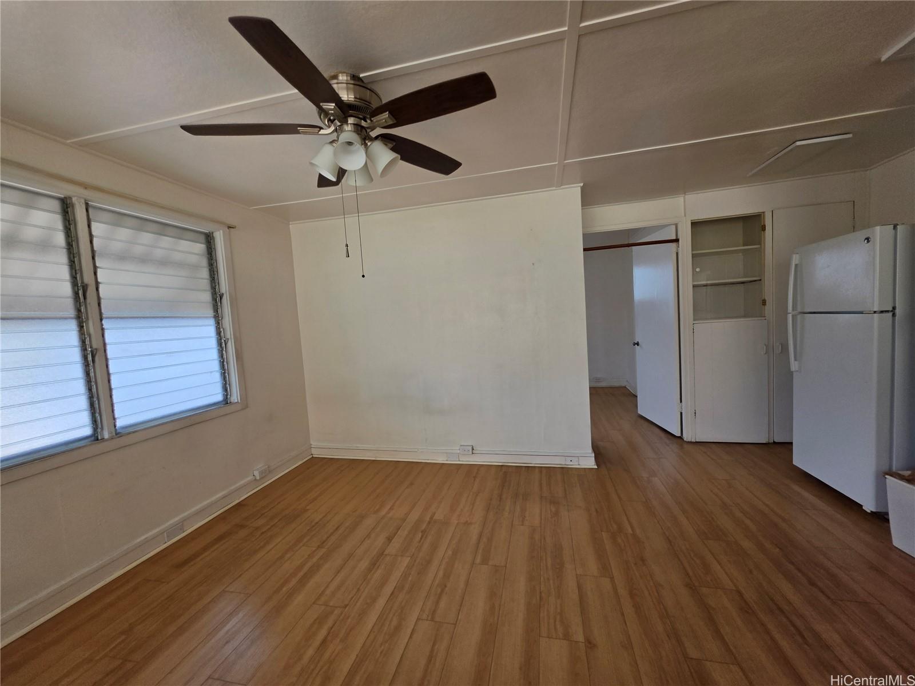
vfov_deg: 89.9
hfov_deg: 106.2
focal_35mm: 13
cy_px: 343
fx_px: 344
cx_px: 458
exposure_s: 1/304
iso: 32
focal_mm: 2.2
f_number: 1.9
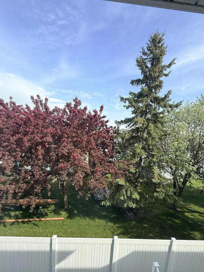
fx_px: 134
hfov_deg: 74.7
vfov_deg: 90.2
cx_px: 105
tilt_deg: -9.2
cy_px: 159
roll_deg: -4.6
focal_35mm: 17
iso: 50
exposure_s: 1/554
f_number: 2.2
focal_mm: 2.22
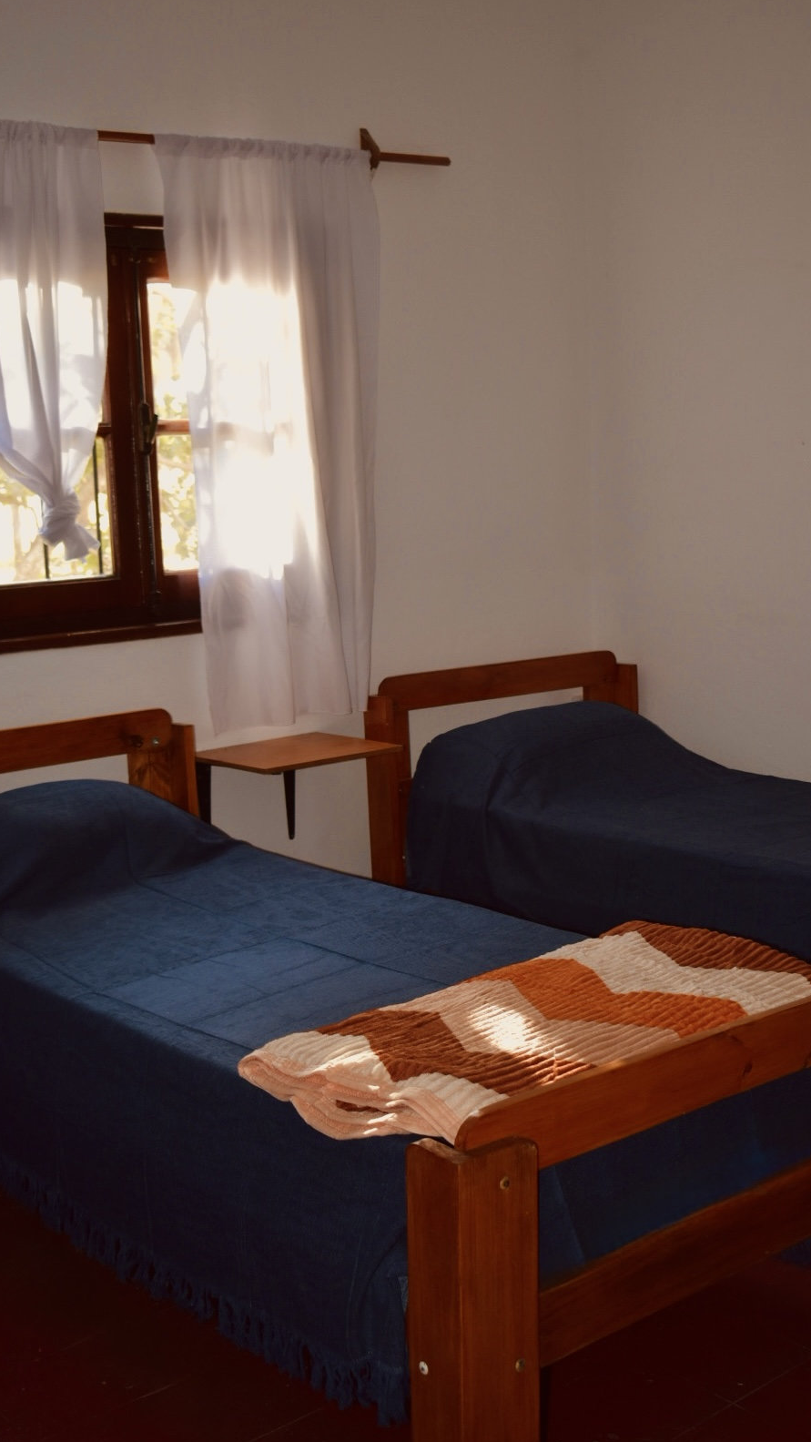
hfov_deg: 26.5
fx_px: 1720
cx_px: 399
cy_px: 720
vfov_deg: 45.5
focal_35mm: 45
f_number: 4.2
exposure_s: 1/50
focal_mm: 28
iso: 400
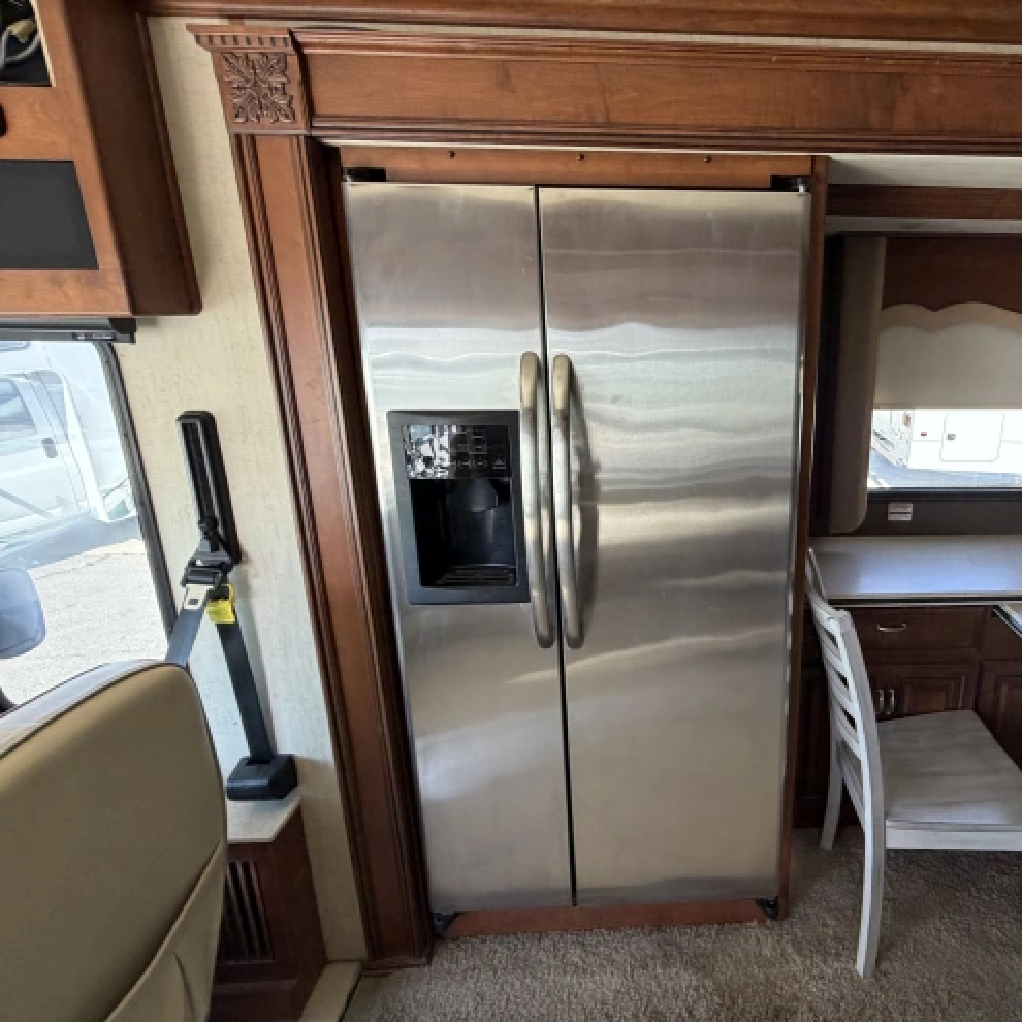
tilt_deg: -17.3
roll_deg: +1.5
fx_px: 668
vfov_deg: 74.8
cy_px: 485
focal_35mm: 20
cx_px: 708
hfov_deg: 71.8
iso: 250
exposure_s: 1/121
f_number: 2.2
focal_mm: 2.22
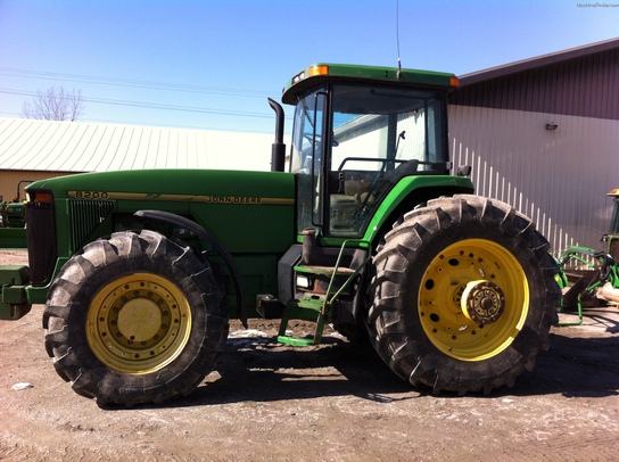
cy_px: 231
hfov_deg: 52.7
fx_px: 625
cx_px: 310
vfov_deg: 40.6
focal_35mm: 35
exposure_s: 1/794
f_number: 2.8
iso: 80
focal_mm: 3.85
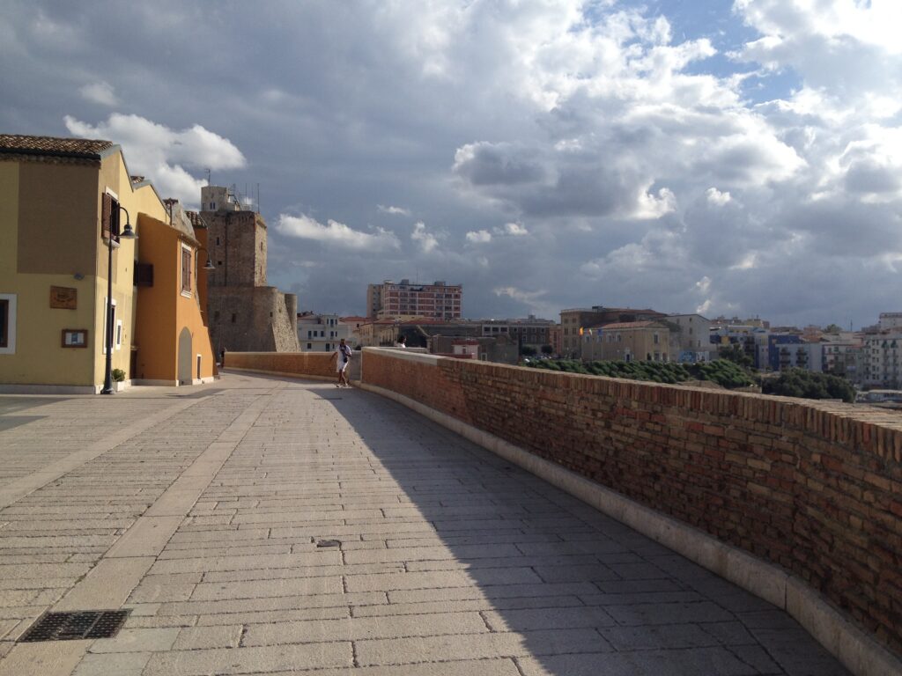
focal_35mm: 35
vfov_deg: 40.7
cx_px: 451
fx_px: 912
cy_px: 338
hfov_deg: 52.6
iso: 50
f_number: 2.4
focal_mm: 4.28
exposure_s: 1/2907
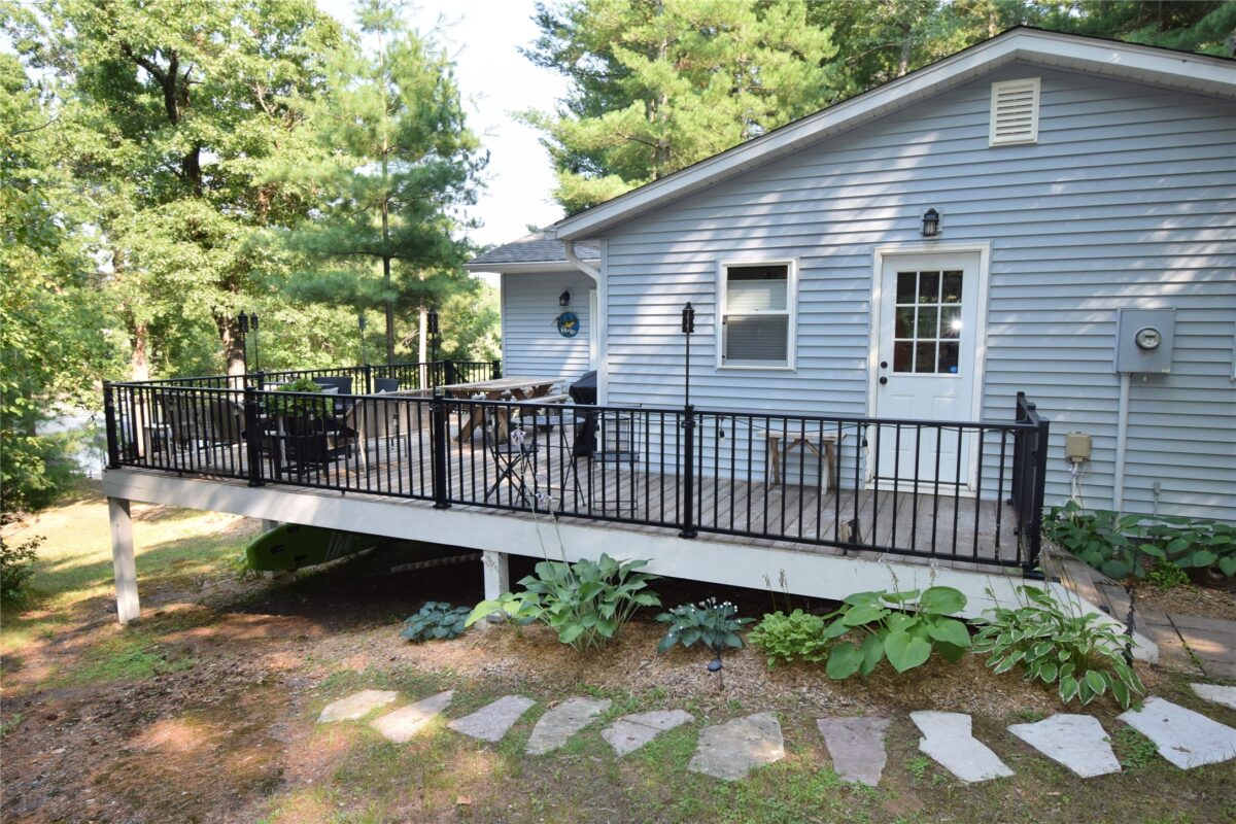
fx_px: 721
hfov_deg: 81.2
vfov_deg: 59.5
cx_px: 618
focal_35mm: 21
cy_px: 412
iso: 320
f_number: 7.1
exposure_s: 1/200
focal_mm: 14
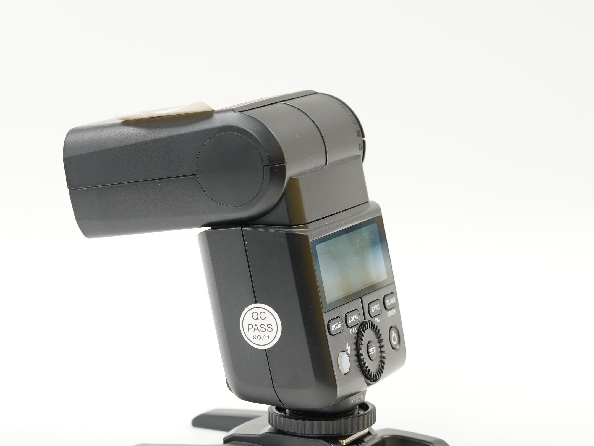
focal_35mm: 121
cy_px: 260
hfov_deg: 16.3
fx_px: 2076
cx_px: 232
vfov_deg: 12.2
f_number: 9
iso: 1000
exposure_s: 1/10
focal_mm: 90
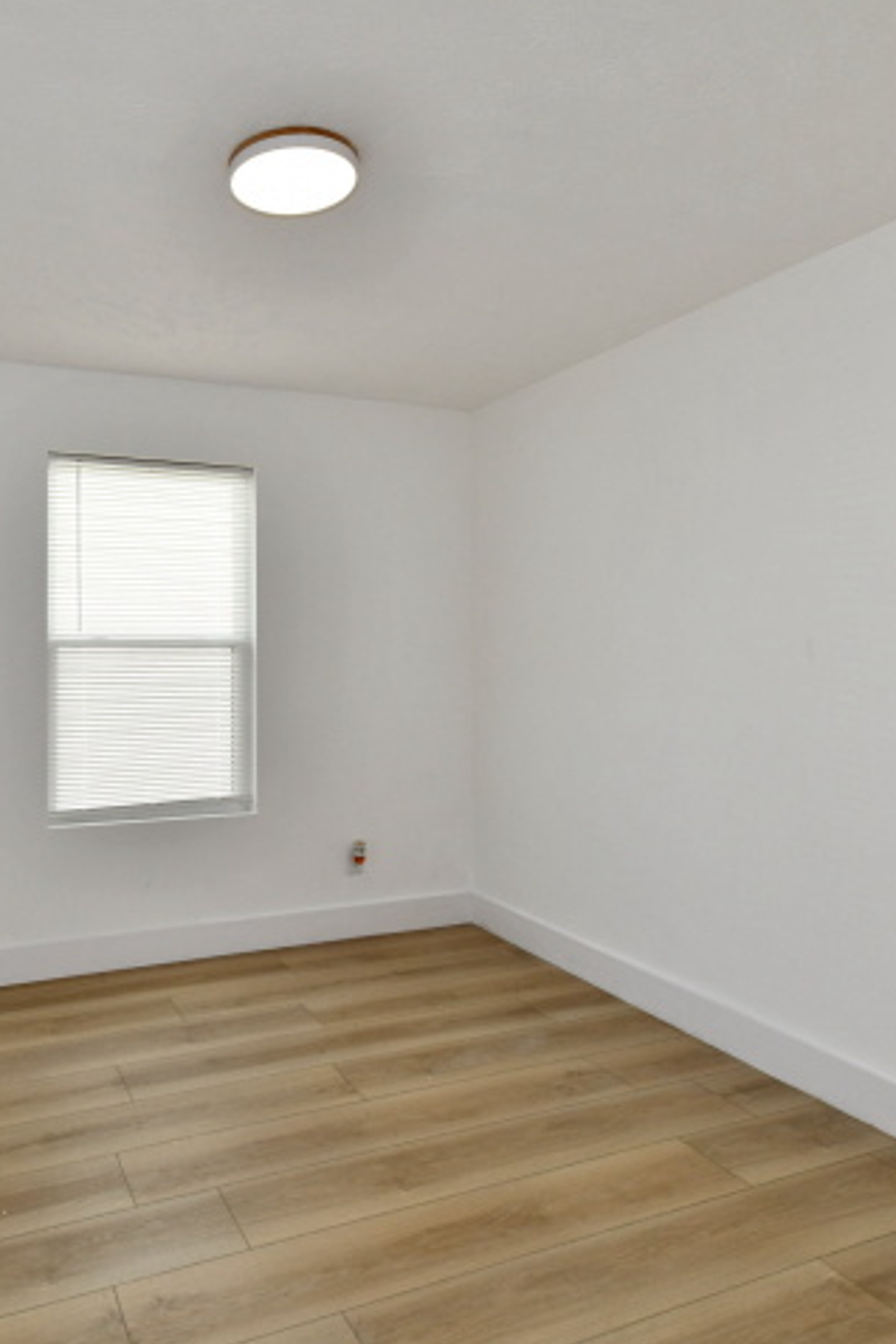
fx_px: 821
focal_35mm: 22
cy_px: 668
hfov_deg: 54.8
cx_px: 237
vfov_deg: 78.6
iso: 640
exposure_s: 1/200
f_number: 7.1
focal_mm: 14
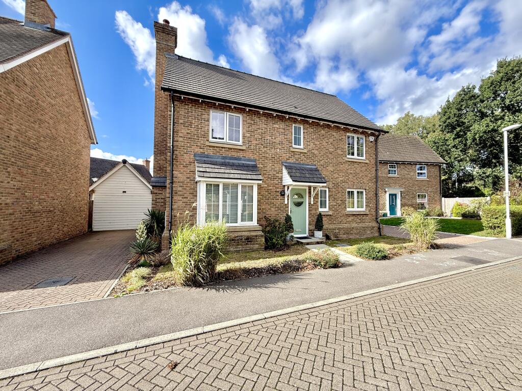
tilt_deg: +2.3
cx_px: 261
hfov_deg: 102.1
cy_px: 196
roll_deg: -0.5
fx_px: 211
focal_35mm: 14
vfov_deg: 85.7
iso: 64
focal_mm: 2.22
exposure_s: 1/679
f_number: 2.2
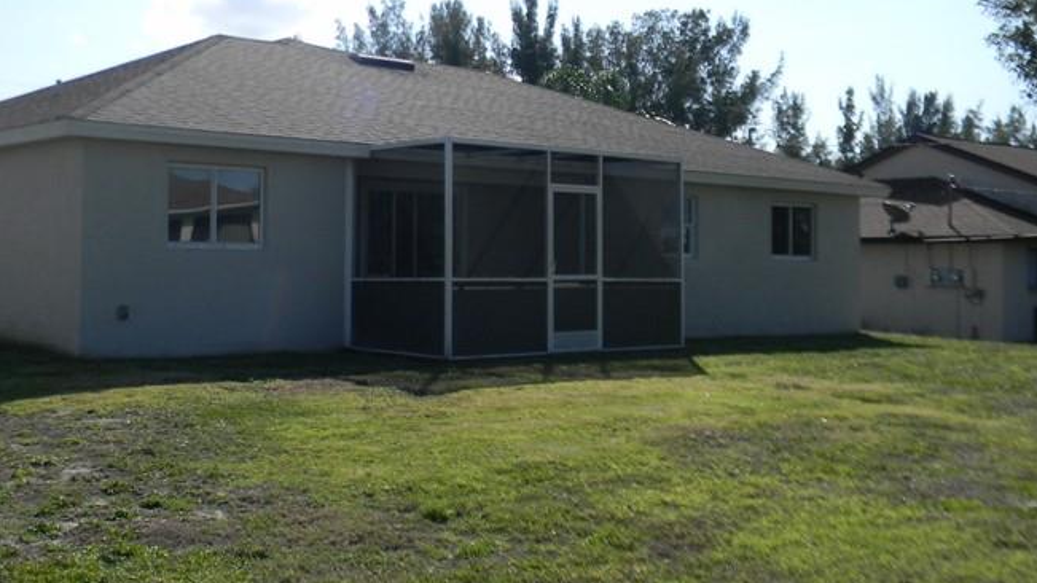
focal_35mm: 48
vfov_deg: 24.8
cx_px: 330
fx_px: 1320
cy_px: 213
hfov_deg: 42.2
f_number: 7
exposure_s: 1/331
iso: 80
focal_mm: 5
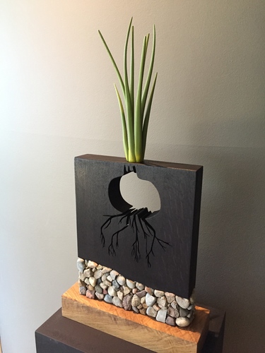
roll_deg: -0.7
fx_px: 296
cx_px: 132
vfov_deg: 61.7
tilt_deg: -13.0
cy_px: 176
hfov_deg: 48.2
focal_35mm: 29
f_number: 2.2
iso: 250
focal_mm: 4.15
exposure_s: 1/20
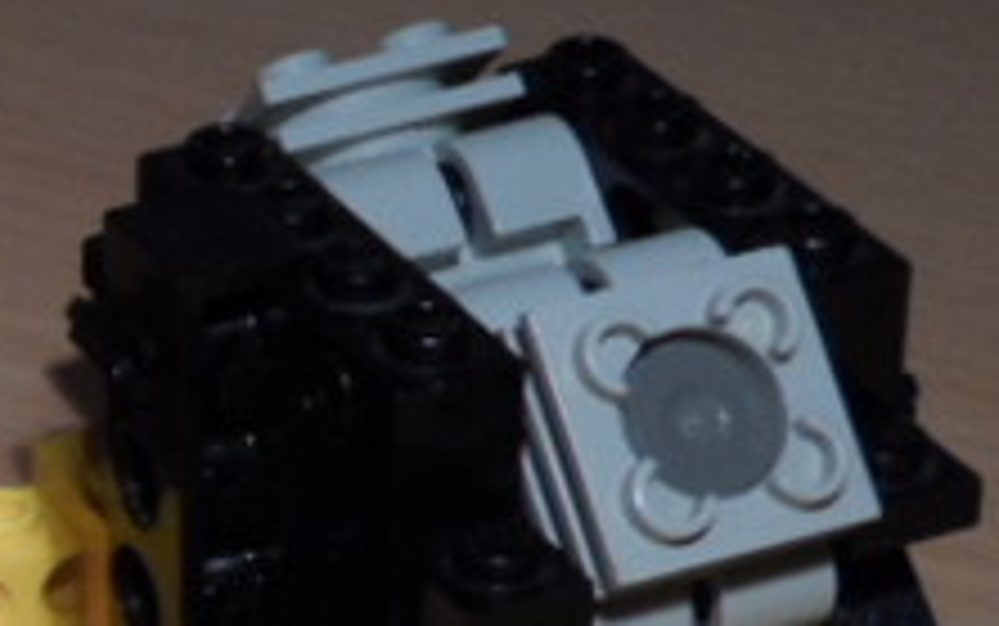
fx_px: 4794
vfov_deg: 7.4
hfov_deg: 11.0
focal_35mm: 176
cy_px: 561
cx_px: -850
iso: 200
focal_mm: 6.8
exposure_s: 1/20
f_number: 3.7
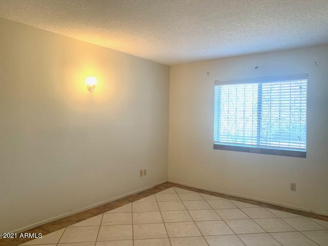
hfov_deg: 67.3
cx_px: 164
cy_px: 123
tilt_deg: -0.9
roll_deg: -1.6
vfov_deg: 53.1
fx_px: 246
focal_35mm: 26
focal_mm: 4.25
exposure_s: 1/60
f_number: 1.8
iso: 125
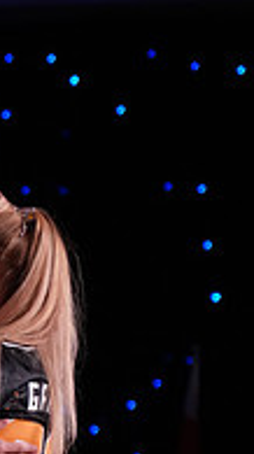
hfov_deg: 3.7
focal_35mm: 328
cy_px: 596
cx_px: -146
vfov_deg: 6.5
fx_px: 3946
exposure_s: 1/500
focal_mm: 105
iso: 2500
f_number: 4
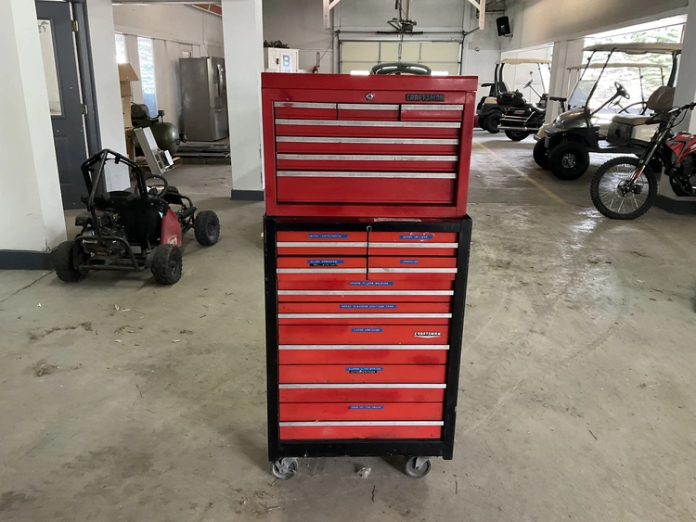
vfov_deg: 48.3
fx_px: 583
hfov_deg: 61.6
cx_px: 348
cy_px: 261
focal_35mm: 29
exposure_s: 1/60
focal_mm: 3
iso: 160
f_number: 1.8
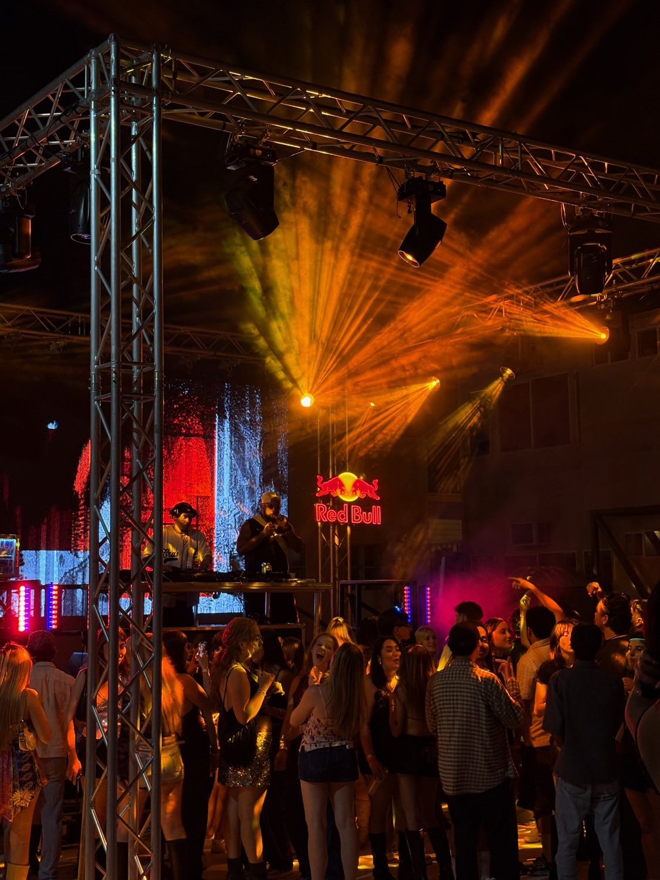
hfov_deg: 28.0
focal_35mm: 52
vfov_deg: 36.8
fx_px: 1322
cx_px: 330
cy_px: 440
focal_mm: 5.96
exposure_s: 1/60
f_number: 1.6
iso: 80
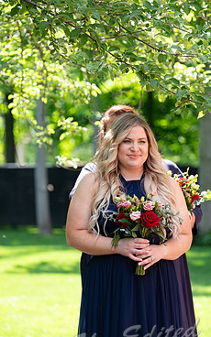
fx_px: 1822
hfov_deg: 6.6
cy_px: 186
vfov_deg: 10.6
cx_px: 136
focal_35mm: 198
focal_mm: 106
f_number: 3.6
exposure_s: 1/250
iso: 250
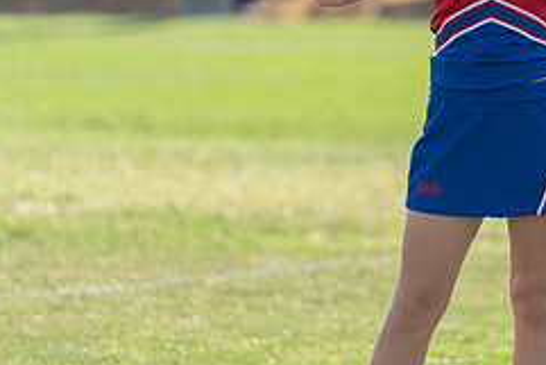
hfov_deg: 4.4
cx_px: 523
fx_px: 7087
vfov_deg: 2.9
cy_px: 101
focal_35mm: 467
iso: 100
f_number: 3.5
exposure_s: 1/1000
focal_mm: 194
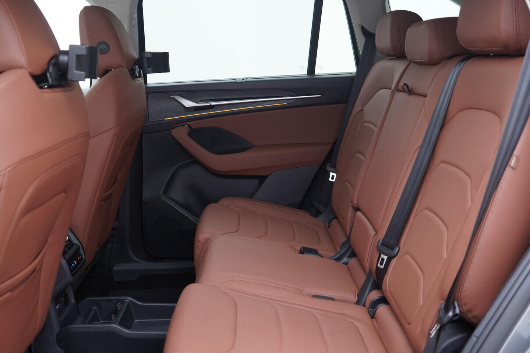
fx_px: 530
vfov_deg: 36.9
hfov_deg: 53.1
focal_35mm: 36
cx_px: 265
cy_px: 176
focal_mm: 24
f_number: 2.8
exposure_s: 1/40
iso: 400
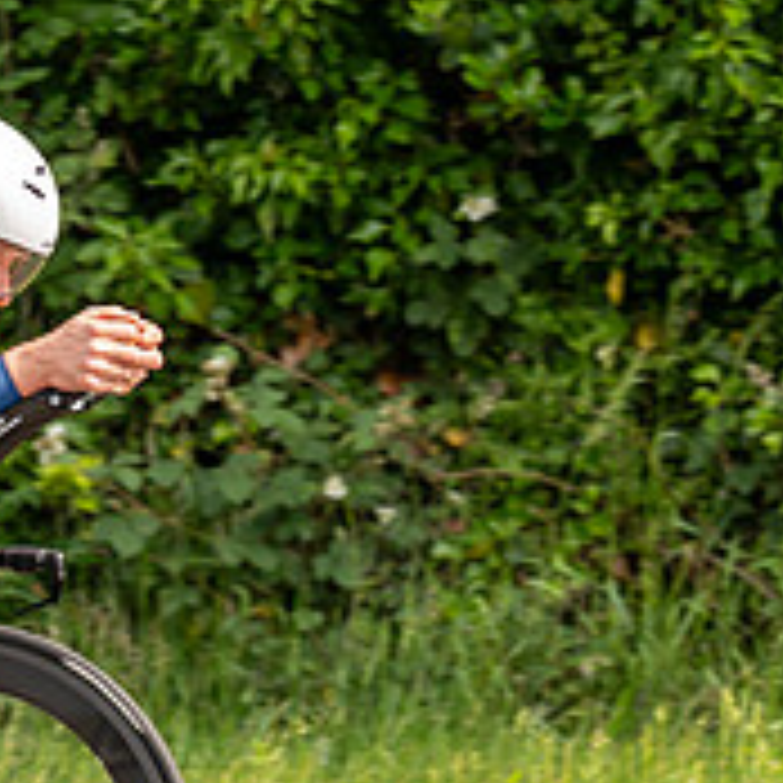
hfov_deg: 2.8
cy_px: 580
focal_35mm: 619
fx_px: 15841
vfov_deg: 2.8
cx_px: 77
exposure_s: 1/1000
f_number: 3.2
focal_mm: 158
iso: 200
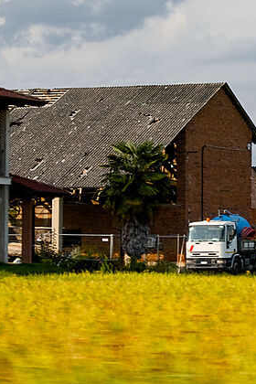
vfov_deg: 10.3
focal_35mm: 200
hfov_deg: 6.8
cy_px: 146
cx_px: 298
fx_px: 2133
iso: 200
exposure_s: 1/200
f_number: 13
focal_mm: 35
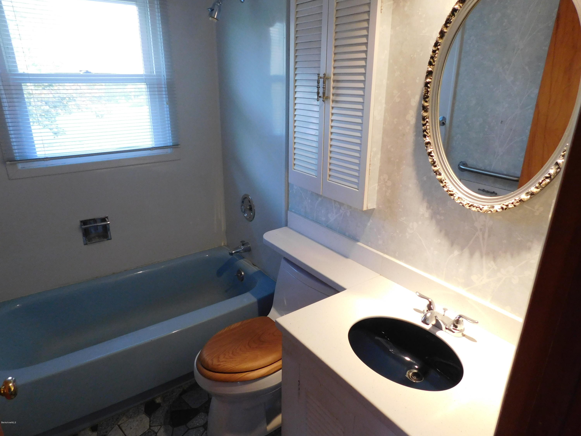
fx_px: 386
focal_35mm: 23
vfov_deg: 58.9
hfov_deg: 73.9
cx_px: 290
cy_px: 218
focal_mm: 4
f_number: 3
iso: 320
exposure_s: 1/30
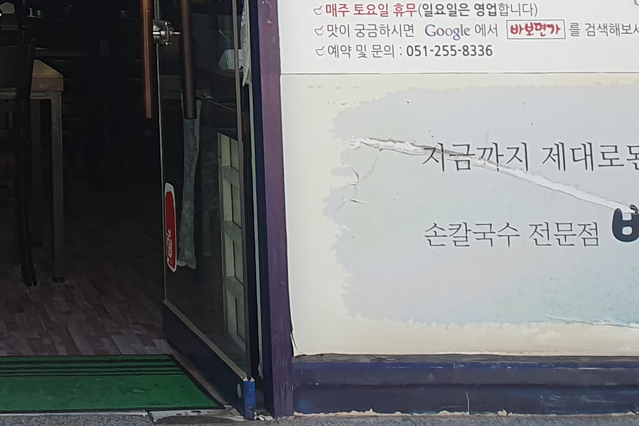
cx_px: -83
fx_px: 1544
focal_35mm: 87
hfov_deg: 22.0
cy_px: -295
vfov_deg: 14.2
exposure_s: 1/303
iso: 50
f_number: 2.4
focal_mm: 4.32
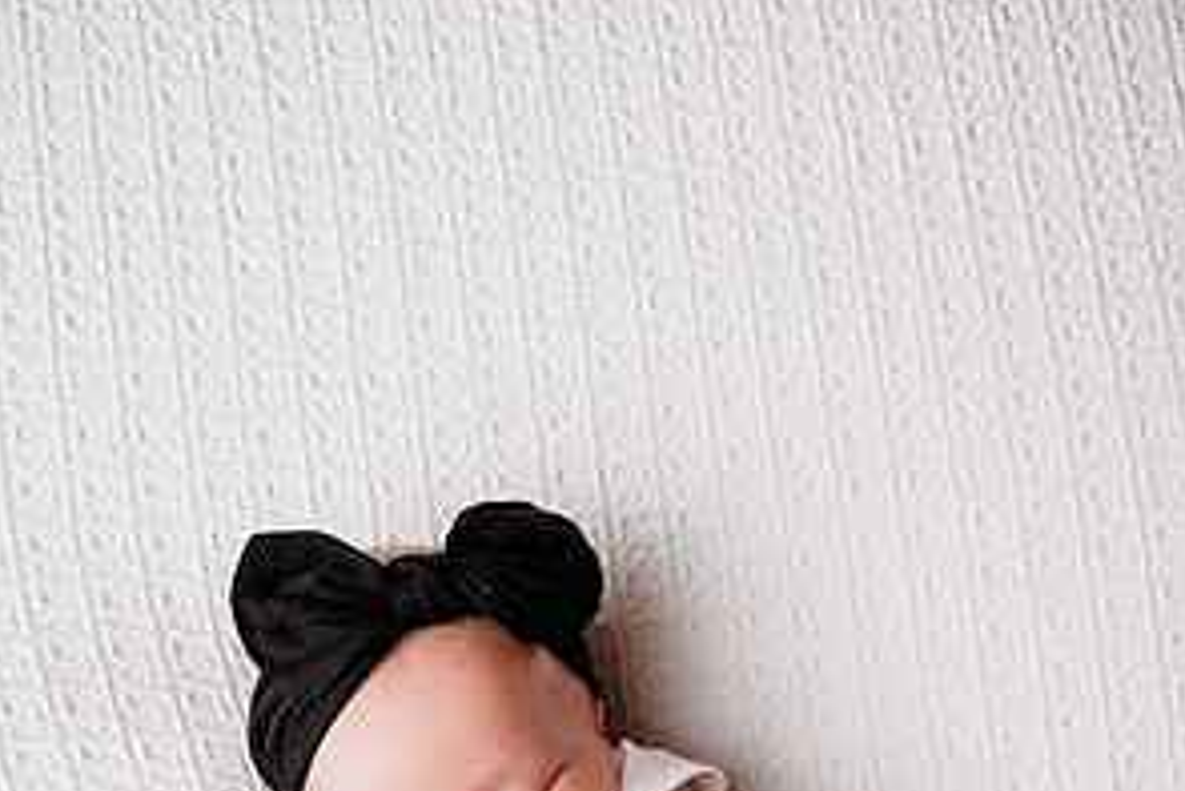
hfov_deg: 32.9
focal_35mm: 61
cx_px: 586
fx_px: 2009
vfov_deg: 21.2
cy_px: 859
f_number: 4.5
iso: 125
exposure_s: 1/200
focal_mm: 40
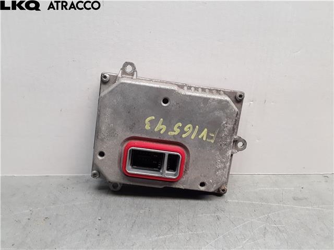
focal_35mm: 28
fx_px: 270
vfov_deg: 49.7
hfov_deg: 63.4
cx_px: 167
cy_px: 125
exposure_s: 1/50
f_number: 1.9
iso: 50
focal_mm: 2.91
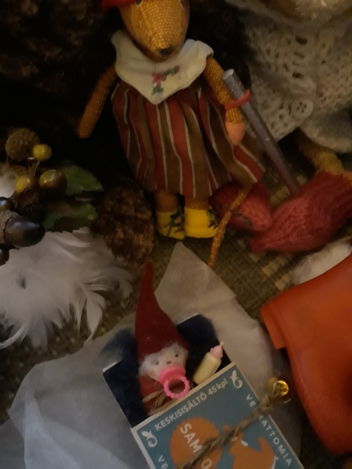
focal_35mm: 27
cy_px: 234
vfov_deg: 65.3
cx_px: 176
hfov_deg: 51.4
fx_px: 366
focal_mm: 3.71
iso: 800
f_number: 1.7
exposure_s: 1/10
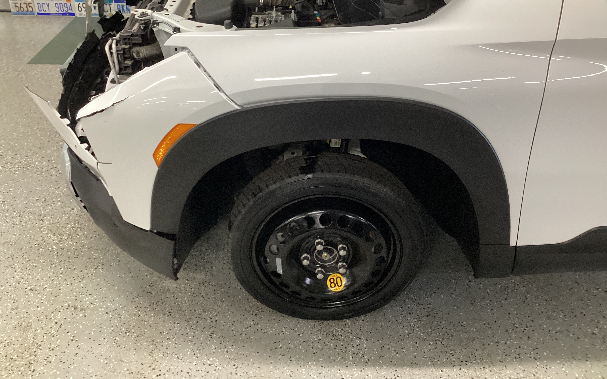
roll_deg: -2.5
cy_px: 154
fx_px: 546
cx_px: 304
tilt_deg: -31.3
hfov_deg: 58.1
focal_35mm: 33
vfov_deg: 38.2
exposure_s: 1/60
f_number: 2.4
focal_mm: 3.3
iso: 320
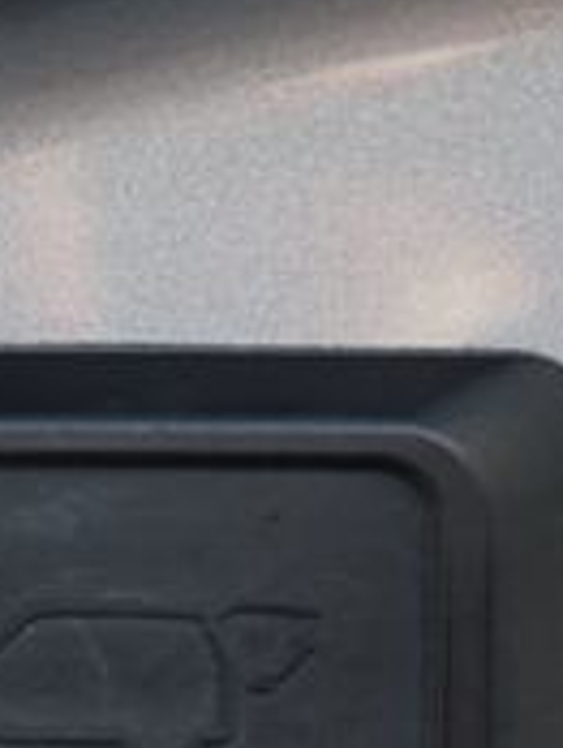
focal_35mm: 175
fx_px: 3781
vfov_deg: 11.2
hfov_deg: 8.5
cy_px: 641
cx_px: 39
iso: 200
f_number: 5
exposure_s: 1/60
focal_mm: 33
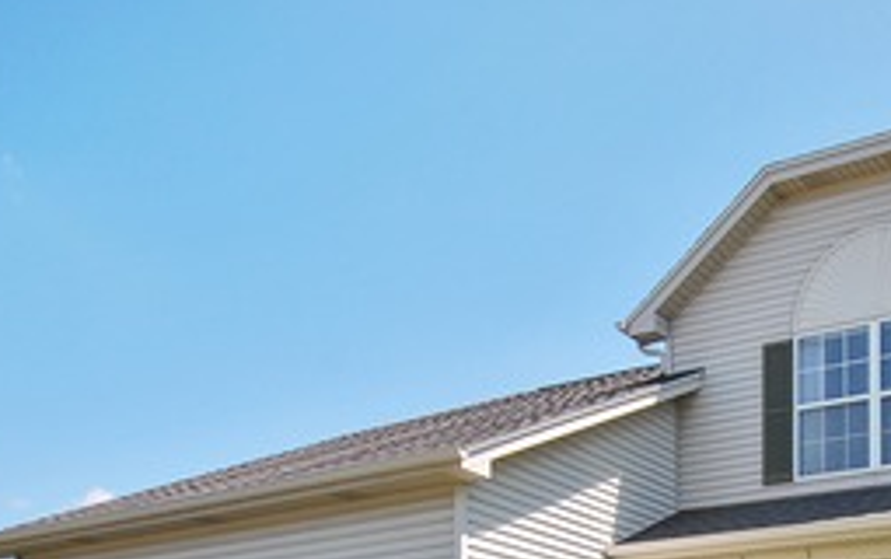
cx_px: 786
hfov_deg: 40.5
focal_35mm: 46
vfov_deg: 24.4
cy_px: 730
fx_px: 1118
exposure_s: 1/320
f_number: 9
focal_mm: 12
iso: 200
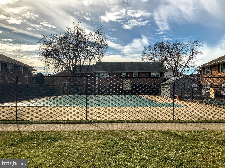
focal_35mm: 29
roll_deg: +0.4
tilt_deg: +1.5
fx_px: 188
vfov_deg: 48.2
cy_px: 84
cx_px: 112
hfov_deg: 61.7
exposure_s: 1/3534
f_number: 1.8
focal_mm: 3
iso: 20
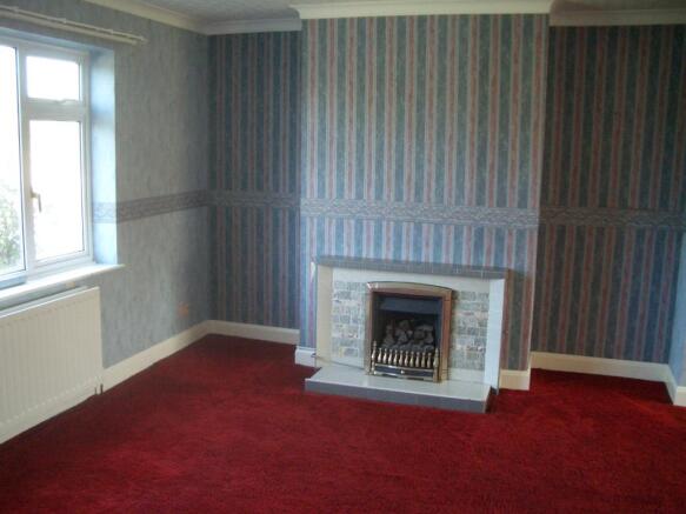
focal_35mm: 35
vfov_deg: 40.7
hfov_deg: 52.6
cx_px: 343
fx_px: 693
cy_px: 257
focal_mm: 5.8
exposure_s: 1/80
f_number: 2.6
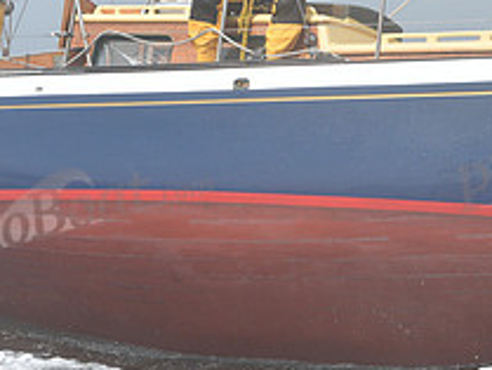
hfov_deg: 8.1
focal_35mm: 245
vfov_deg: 6.1
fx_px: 3484
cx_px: 337
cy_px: 62
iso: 320
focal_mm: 92
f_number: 11
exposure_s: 1/800
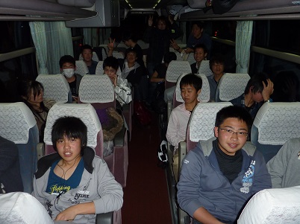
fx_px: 217
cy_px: 112
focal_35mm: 25
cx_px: 150
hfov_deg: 69.4
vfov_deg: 54.8
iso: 125
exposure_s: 1/30
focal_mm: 4.1
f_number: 3.3
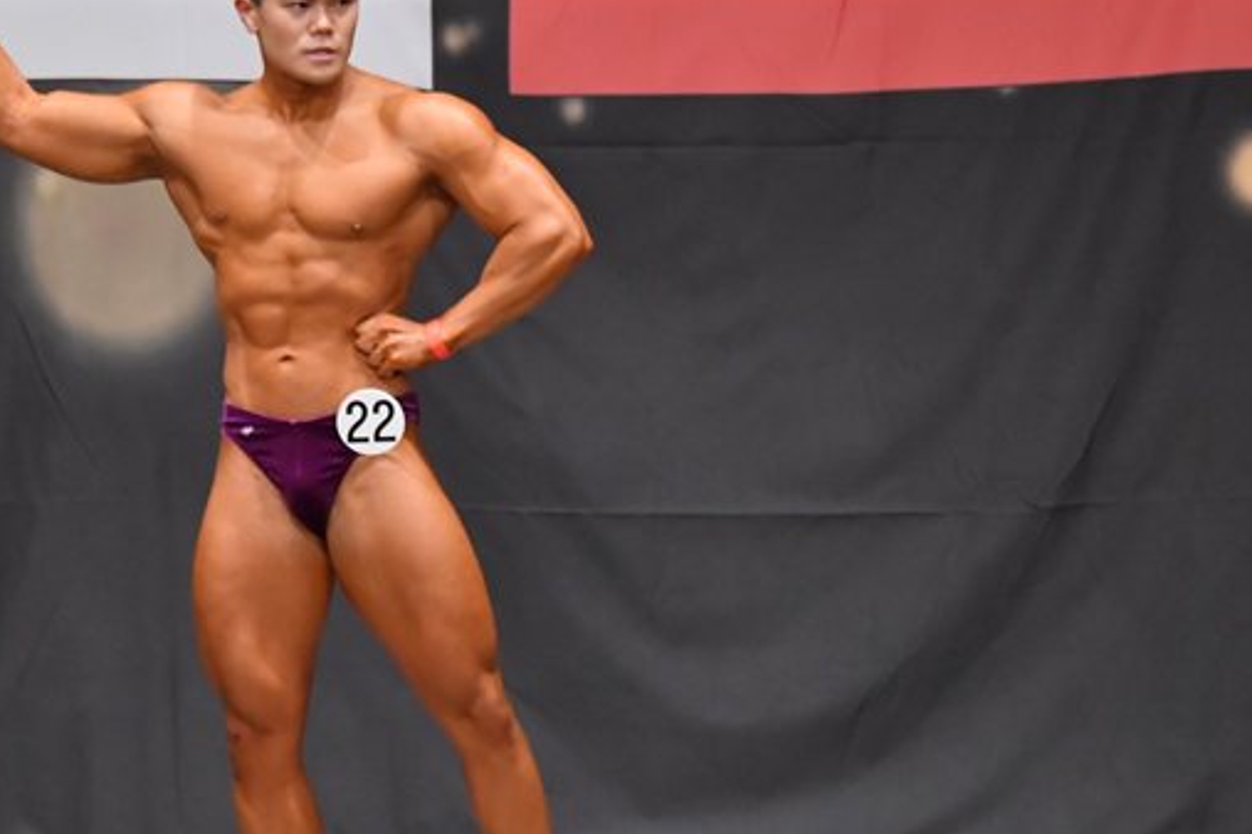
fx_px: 11963
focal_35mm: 344
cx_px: 394
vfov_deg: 4.0
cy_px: 427
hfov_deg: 6.0
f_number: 5.6
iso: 6400
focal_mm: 150
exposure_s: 1/400
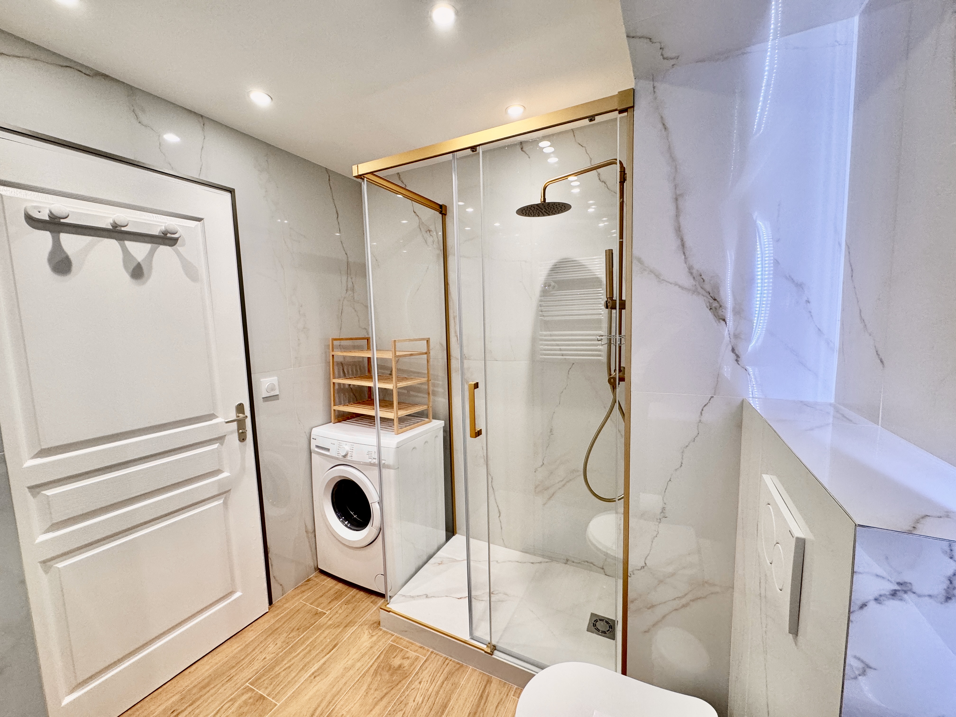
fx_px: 387
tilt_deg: -4.1
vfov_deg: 85.7
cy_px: 358
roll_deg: +3.2
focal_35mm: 14
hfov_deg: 102.1
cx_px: 478
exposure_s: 1/100
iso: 160
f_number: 2.2
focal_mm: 2.22
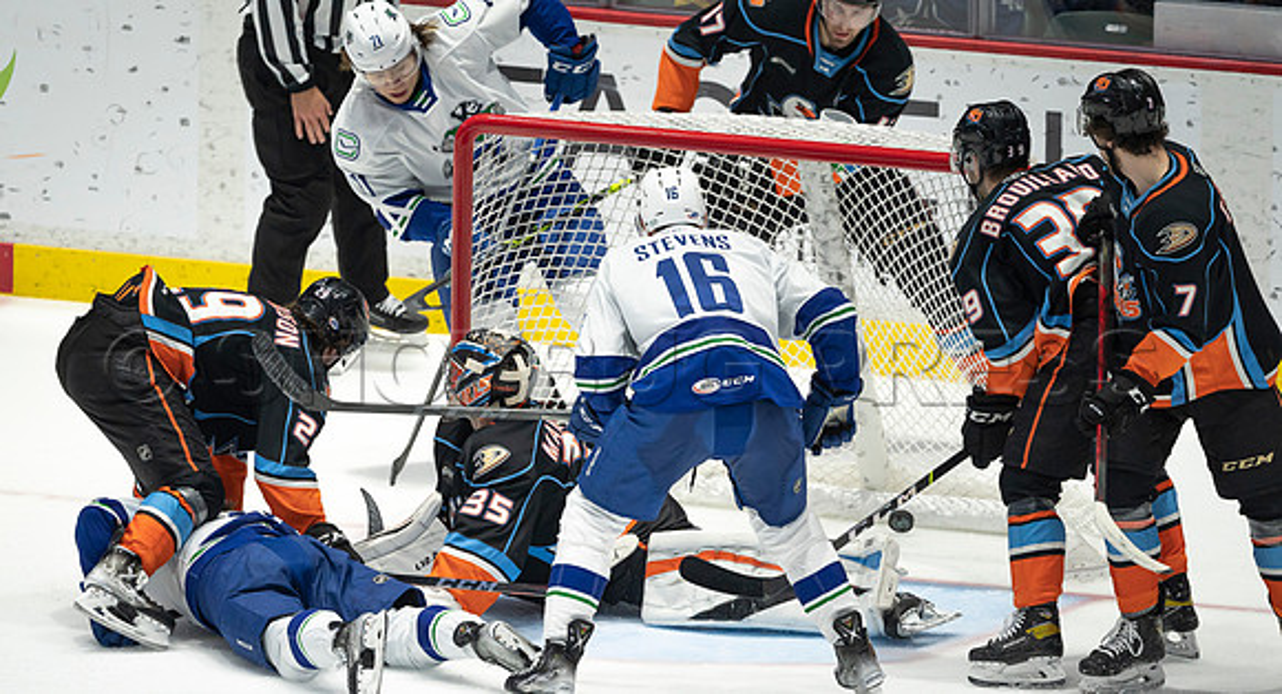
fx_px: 23424
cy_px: 454
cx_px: 590
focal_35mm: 695
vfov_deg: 1.7
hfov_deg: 3.1
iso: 1600
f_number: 4
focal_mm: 600
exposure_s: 1/640
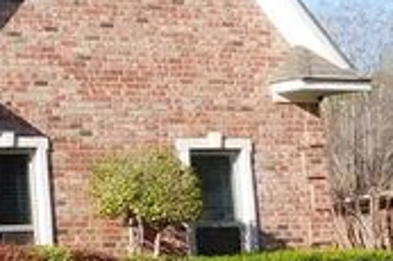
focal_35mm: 154
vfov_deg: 8.9
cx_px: -379
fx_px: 1680
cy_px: 64
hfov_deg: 12.0
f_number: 3.1
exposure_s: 1/1000
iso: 125
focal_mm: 4.5
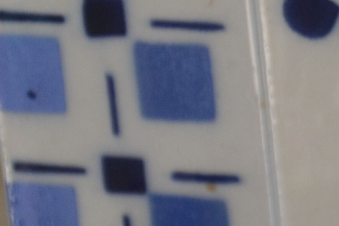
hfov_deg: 5.0
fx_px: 3851
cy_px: 57
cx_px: 668
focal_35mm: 409
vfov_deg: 3.4
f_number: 5
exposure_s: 1/60
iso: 450
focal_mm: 52
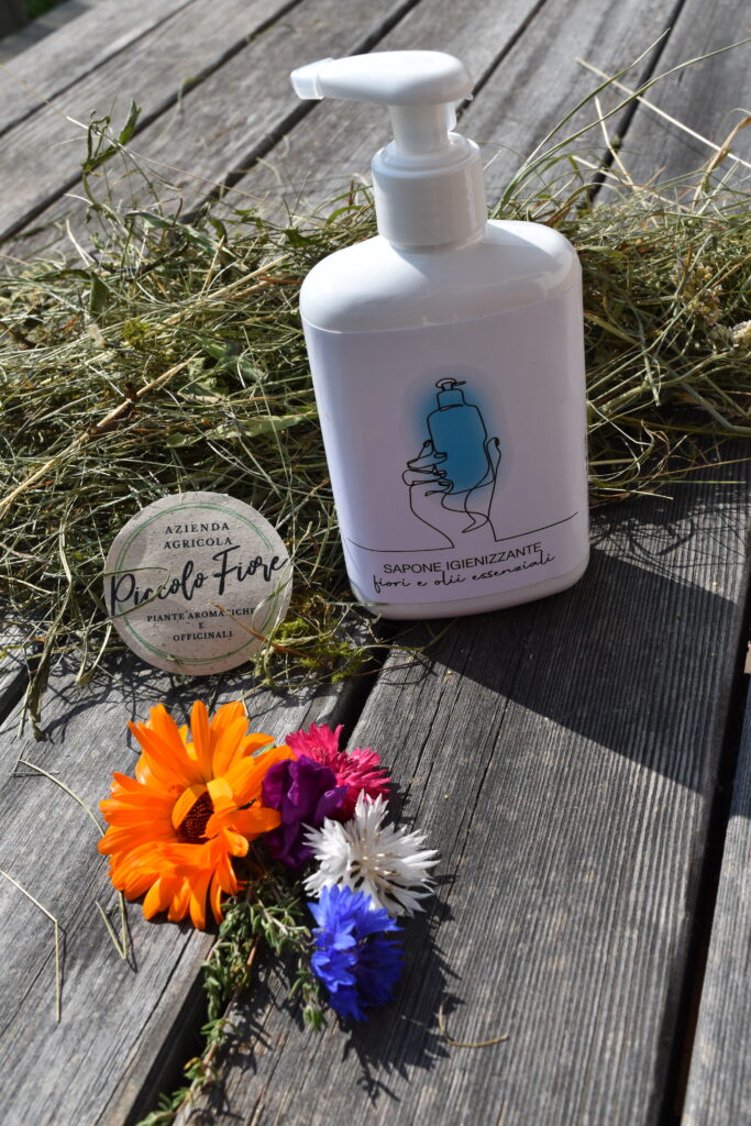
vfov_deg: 47.9
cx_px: 376
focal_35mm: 40
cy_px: 563
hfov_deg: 33.0
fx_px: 1267
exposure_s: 1/400
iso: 200
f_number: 10
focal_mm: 27
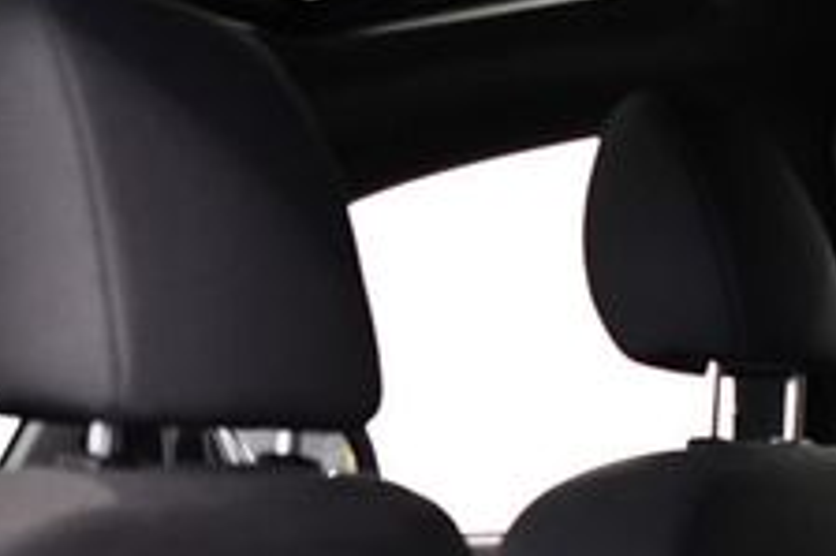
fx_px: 2251
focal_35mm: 97
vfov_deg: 13.7
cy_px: 642
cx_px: 209
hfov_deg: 20.9
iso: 3200
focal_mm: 23
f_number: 3.8
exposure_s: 1/100
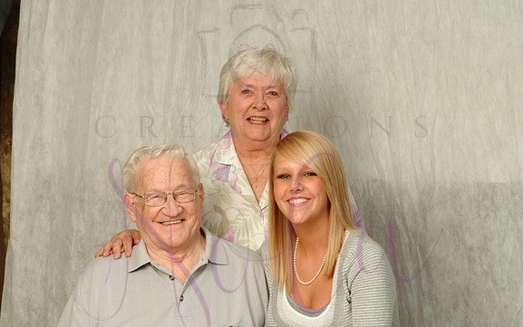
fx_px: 2303
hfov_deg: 13.0
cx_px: 262
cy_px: 171
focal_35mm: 162
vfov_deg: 8.1
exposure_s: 1/125
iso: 400
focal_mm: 105
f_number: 11
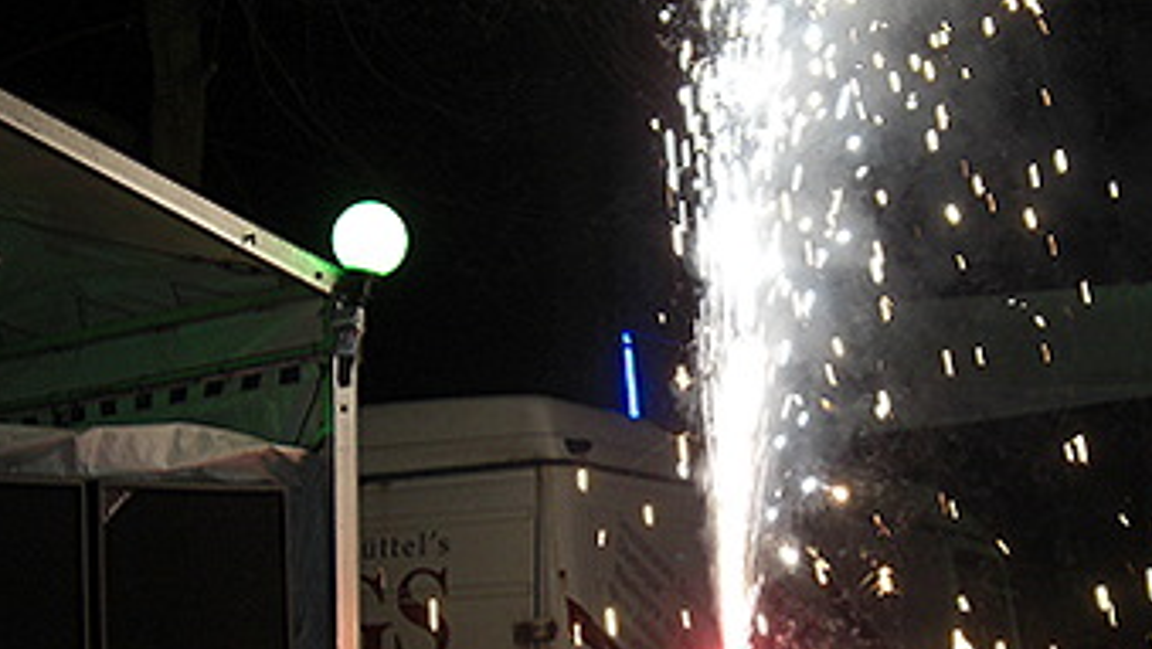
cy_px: 566
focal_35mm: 78
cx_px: 748
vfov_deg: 15.4
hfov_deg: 27.0
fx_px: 2384
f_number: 2.8
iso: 200
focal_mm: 7.9
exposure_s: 1/60
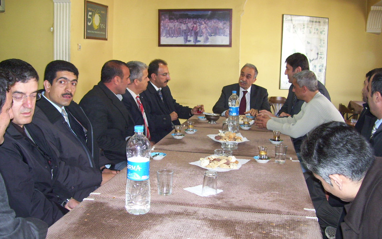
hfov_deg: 50.4
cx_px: 194
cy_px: 124
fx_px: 406
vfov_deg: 32.8
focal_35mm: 39
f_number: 2.7
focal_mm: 6
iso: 200
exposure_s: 1/60
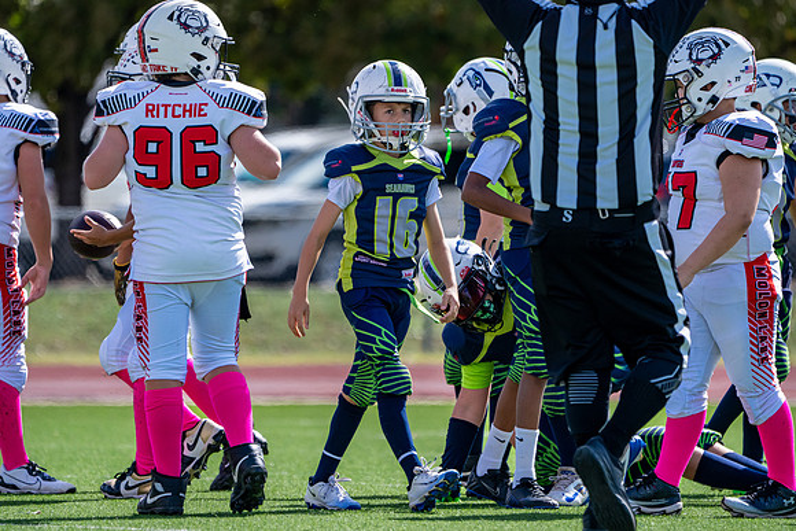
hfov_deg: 4.3
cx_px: 392
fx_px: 10667
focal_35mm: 482
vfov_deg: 2.9
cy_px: 249
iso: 640
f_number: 5.6
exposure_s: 1/2500
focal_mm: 400
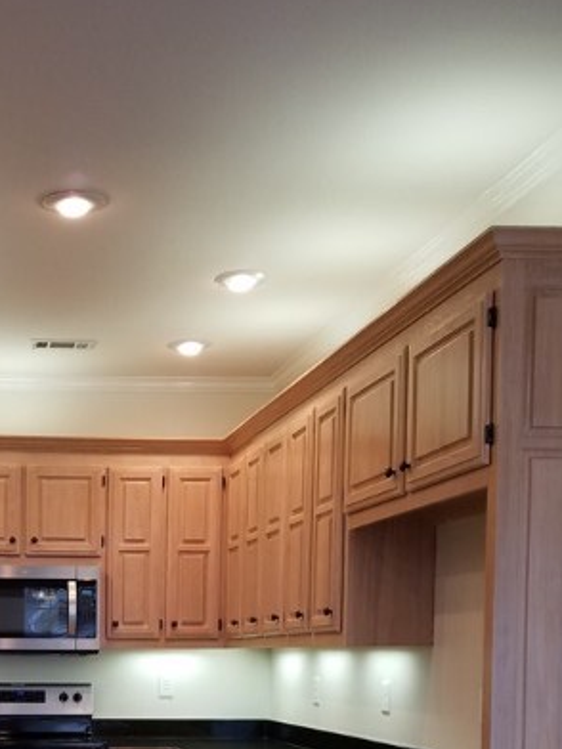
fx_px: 1104
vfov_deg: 35.0
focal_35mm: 51
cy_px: 694
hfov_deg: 27.4
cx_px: 42
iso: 80
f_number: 1.7
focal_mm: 4.2
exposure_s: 1/60
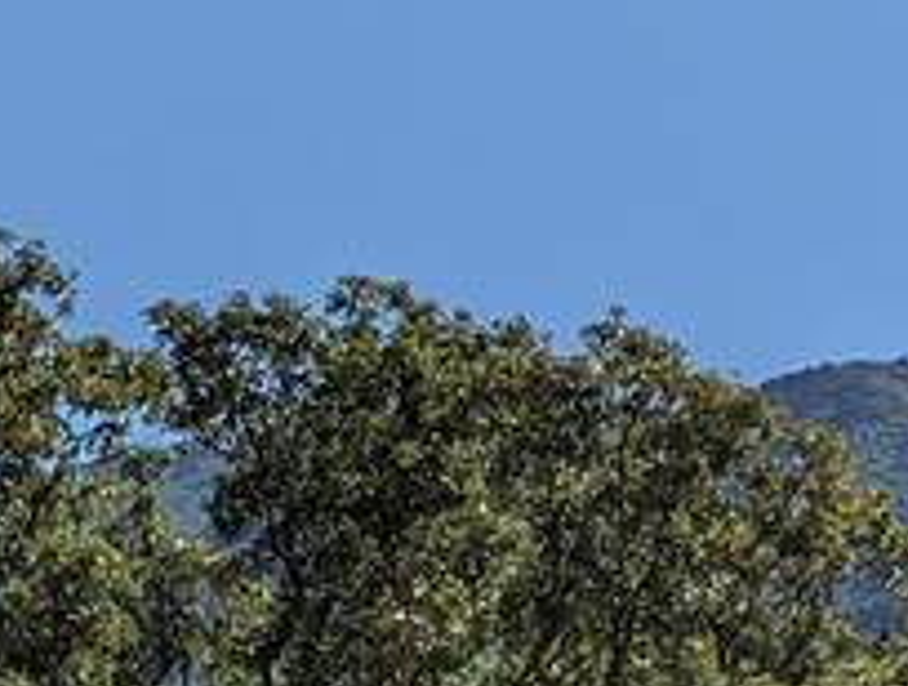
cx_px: 1970
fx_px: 3944
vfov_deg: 9.9
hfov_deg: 11.5
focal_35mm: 150
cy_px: 419
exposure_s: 1/5155
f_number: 1.85
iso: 51
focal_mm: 6.81
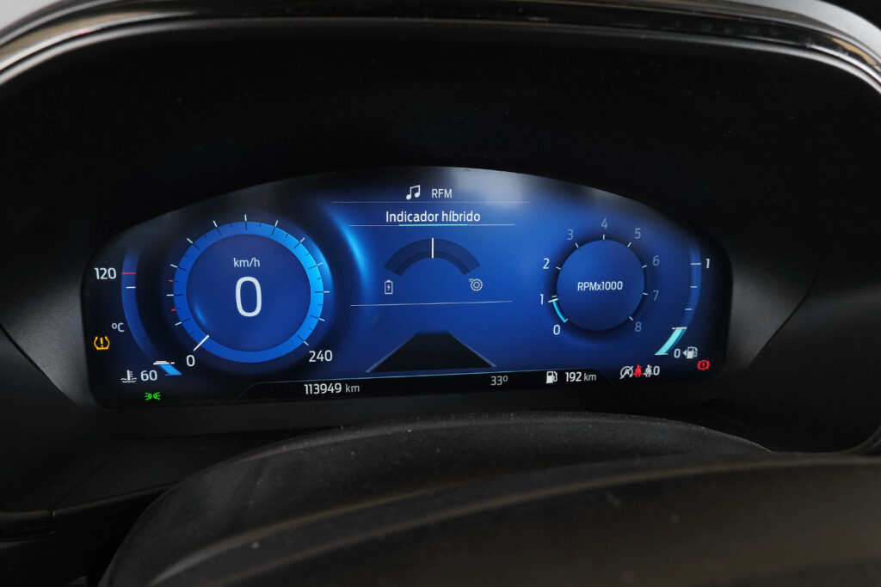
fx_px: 587
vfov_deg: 53.1
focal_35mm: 24
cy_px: 294
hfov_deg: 73.7
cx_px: 440
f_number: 8
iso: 2000
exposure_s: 1/40
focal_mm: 16.1
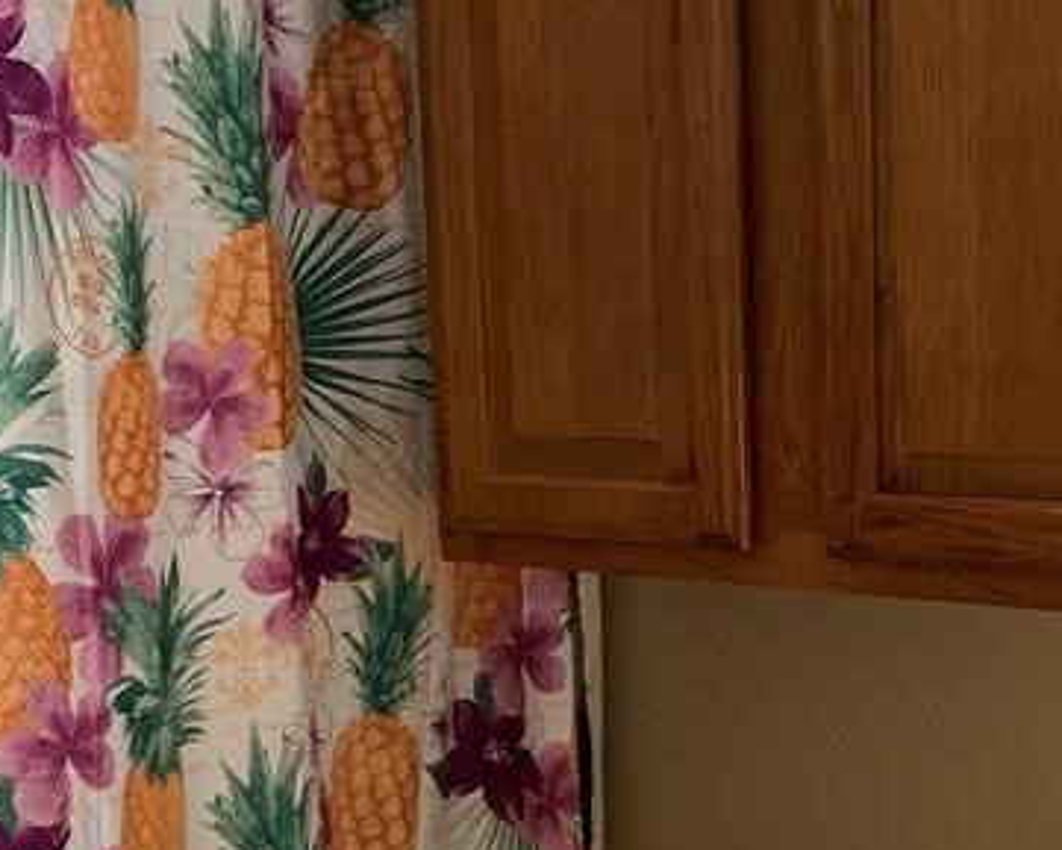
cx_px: 827
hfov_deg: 26.0
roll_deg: +1.4
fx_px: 2264
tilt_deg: -7.9
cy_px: 632
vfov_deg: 21.1
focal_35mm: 72
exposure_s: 1/60
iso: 320
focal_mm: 4.25
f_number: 1.8
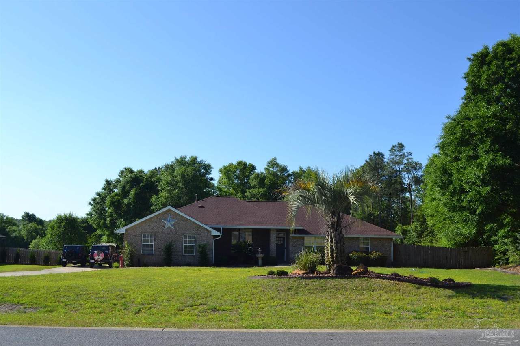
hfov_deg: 57.2
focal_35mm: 33
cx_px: 260
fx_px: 477
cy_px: 173
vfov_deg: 40.0
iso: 100
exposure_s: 1/250
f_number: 8
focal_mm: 22
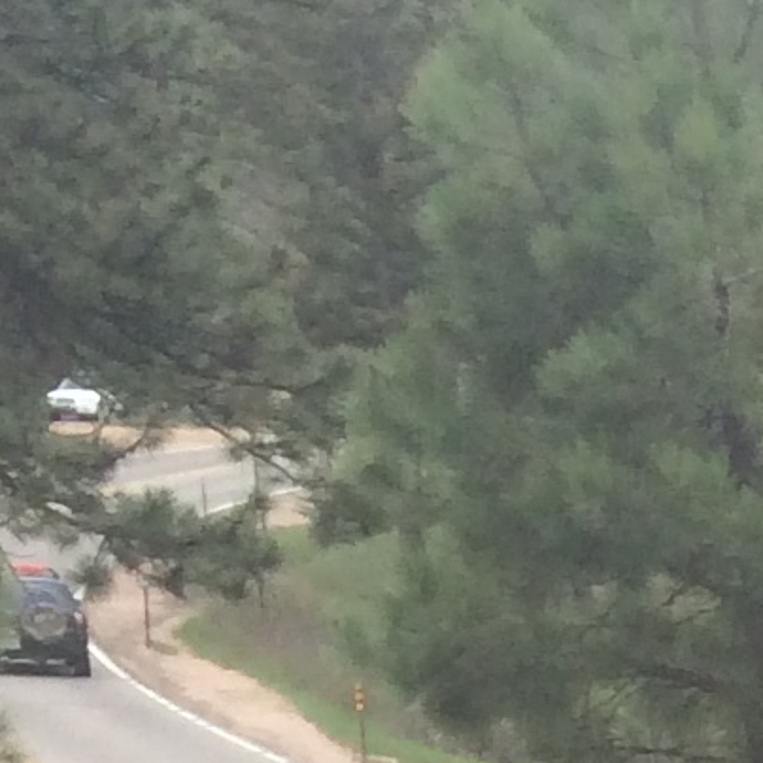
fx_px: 5162
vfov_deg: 7.6
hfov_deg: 7.3
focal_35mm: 207
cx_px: 2444
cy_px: 2093
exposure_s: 1/892
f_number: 2.2
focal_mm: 4.15
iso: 32
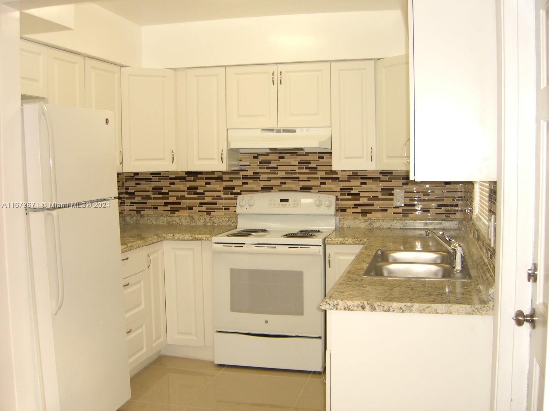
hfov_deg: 49.0
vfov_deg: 37.7
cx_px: 274
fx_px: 603
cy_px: 206
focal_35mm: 38
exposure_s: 1/60
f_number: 2.8
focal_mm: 7.9
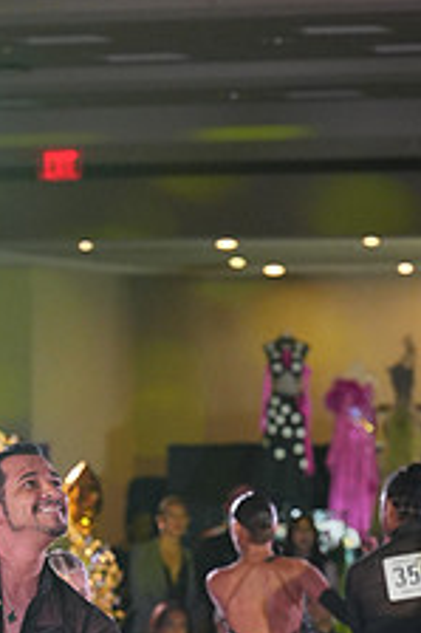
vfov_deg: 7.4
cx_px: 267
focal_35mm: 275
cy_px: 805
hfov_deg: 5.0
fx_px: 4831
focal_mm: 106
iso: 1600
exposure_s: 1/400
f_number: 4
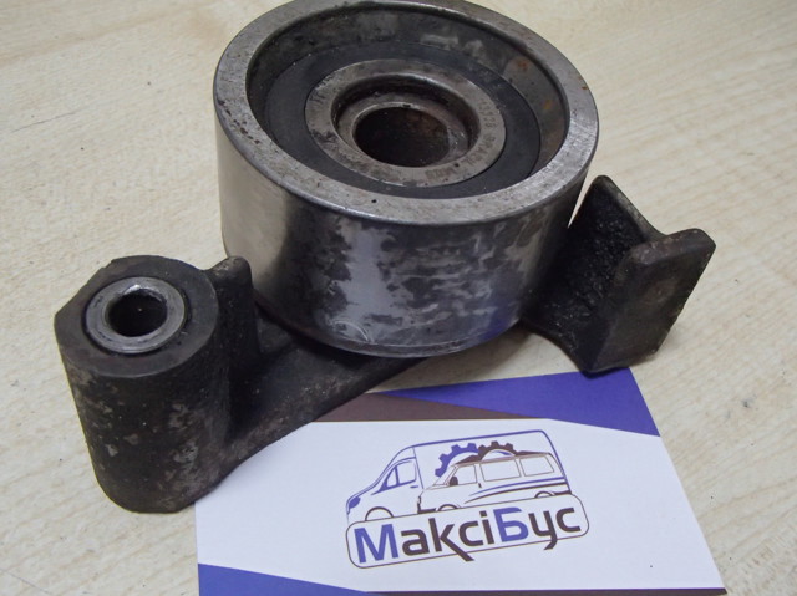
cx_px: 398
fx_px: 851
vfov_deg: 38.6
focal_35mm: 37
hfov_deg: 50.2
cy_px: 298
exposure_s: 1/50
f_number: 4.7
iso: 800
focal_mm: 6.64
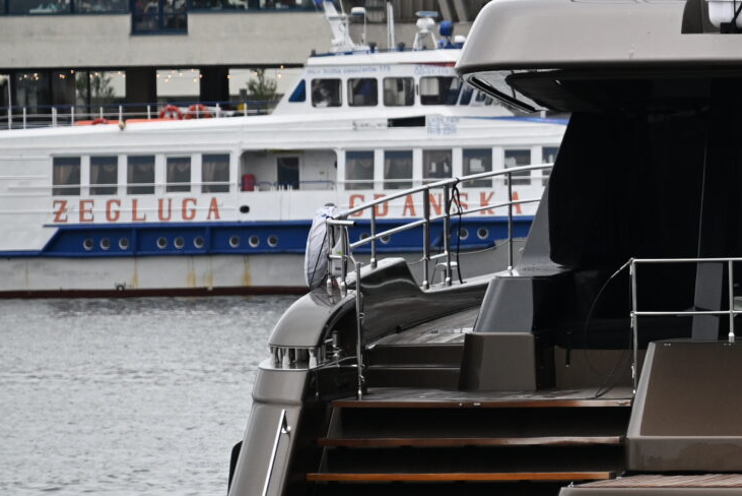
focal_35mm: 420
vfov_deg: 3.3
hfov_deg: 4.9
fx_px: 8660
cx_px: 1280
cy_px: 7
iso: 400
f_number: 4
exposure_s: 1/200
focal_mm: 120
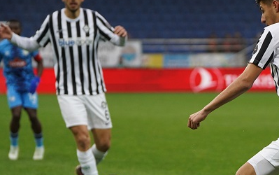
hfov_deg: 5.2
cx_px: 203
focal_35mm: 406
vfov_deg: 3.2
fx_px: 3089
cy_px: 149
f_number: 5.6
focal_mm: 221
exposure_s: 1/2000
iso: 3200
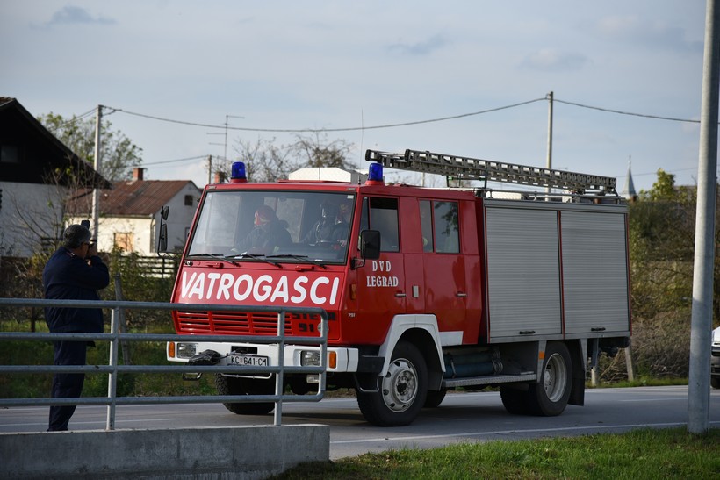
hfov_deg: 17.1
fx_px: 2400
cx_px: 360
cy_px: 240
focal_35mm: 120
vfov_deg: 11.4
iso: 400
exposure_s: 1/2500
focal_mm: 120
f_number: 4
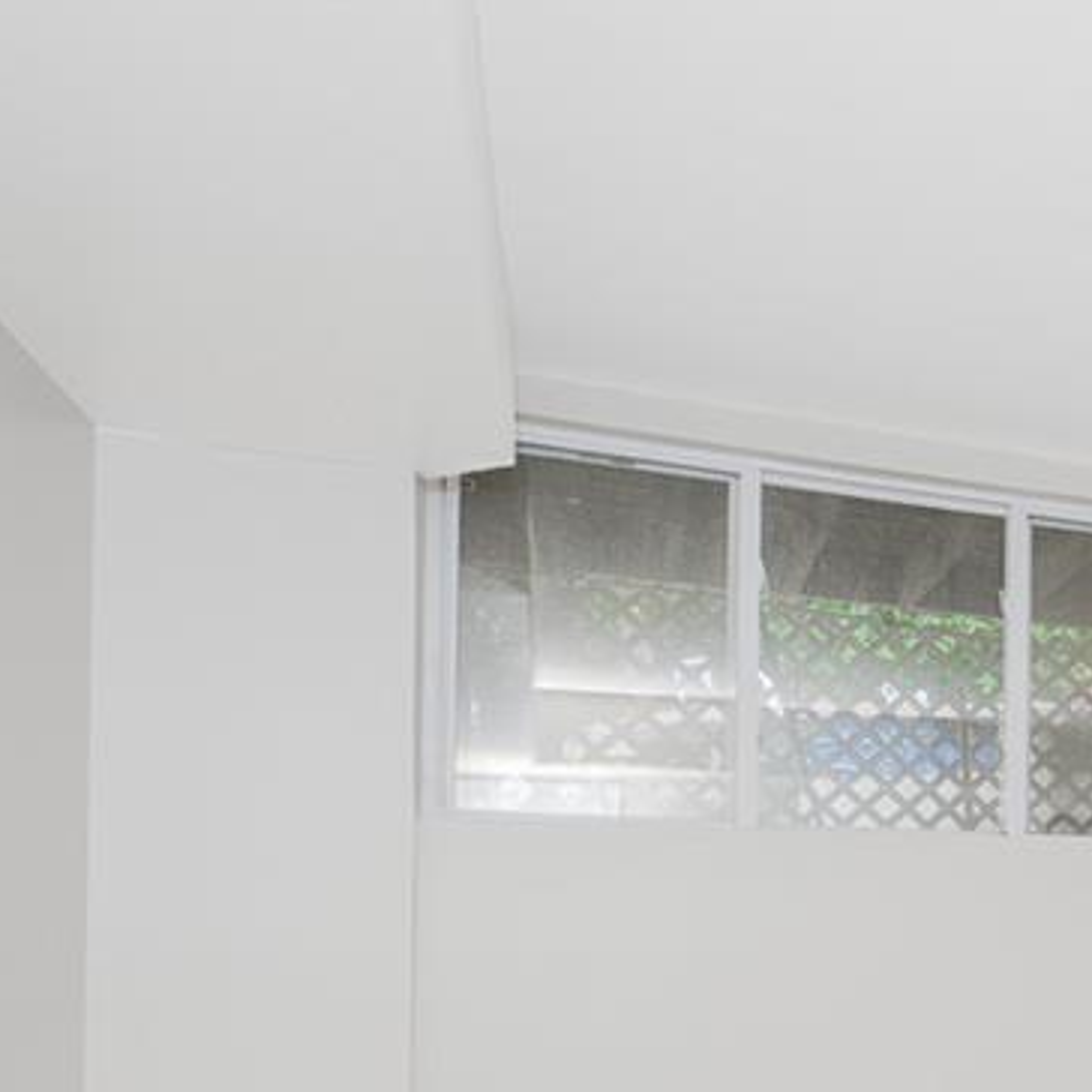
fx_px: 1535
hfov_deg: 29.8
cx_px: 1479
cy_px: 942
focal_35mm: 43
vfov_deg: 37.1
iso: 800
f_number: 8
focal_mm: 12.2
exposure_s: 1/60
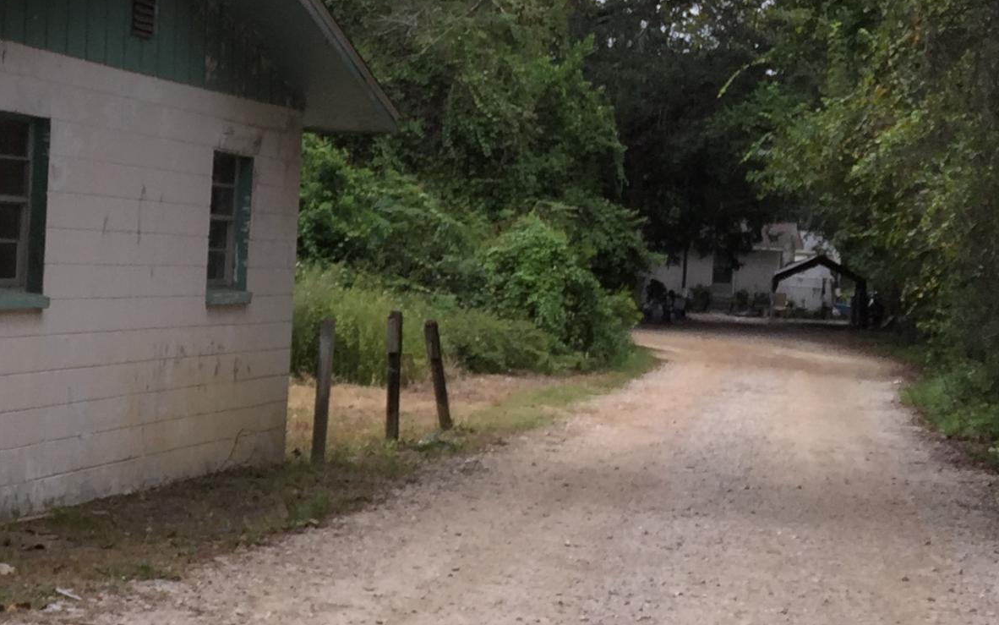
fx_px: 2124
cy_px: 278
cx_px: -59
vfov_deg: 16.7
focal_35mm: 78
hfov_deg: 24.9
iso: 32
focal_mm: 4.15
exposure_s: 1/293
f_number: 2.2
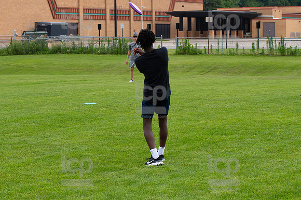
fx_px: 877
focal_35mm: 105
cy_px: 100
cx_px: 150
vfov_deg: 13.0
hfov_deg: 19.5
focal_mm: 70
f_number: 5.6
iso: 400
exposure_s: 1/1250
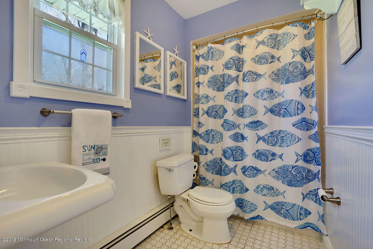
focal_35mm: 16
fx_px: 166
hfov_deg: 96.7
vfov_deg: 73.8
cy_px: 124
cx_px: 186
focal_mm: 16
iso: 400
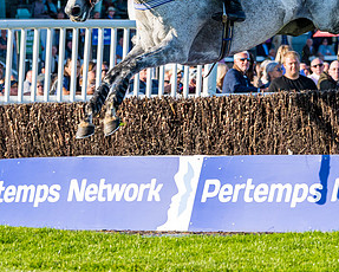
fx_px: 3233
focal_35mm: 322
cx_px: 199
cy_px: 29
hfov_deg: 6.0
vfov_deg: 4.8
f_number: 4
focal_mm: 98
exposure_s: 1/1250
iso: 200
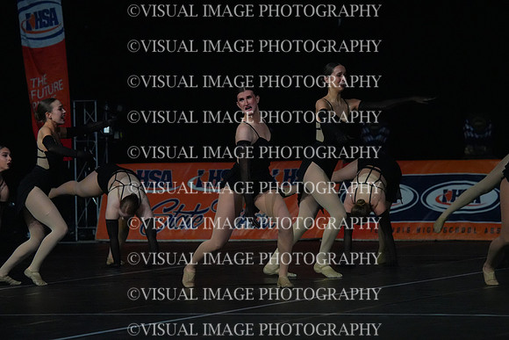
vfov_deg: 6.2
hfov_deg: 9.4
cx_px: 254
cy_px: 170
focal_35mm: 220
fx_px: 3111
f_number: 5
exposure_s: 1/1000
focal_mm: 220
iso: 12800
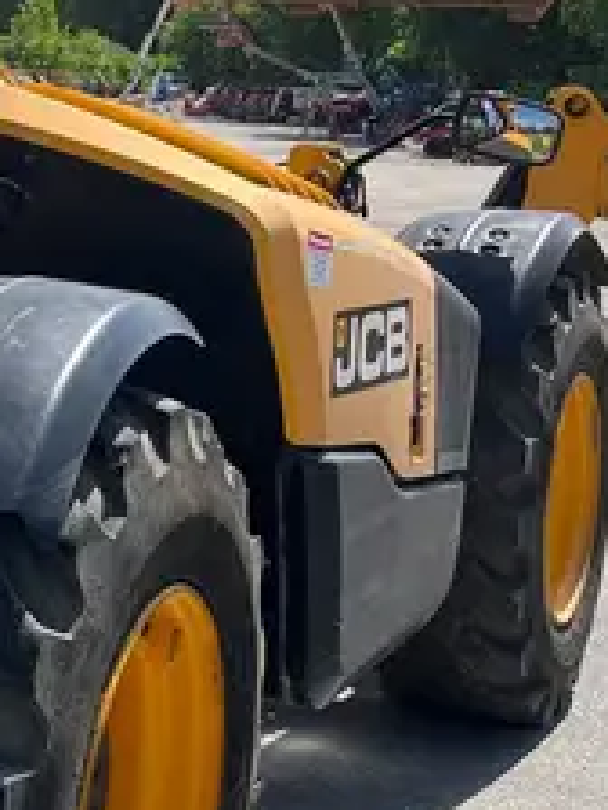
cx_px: -351
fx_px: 1991
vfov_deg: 22.8
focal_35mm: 85
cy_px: 193
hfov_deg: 15.7
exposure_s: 1/2358
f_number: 1.6
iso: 50
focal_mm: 5.1
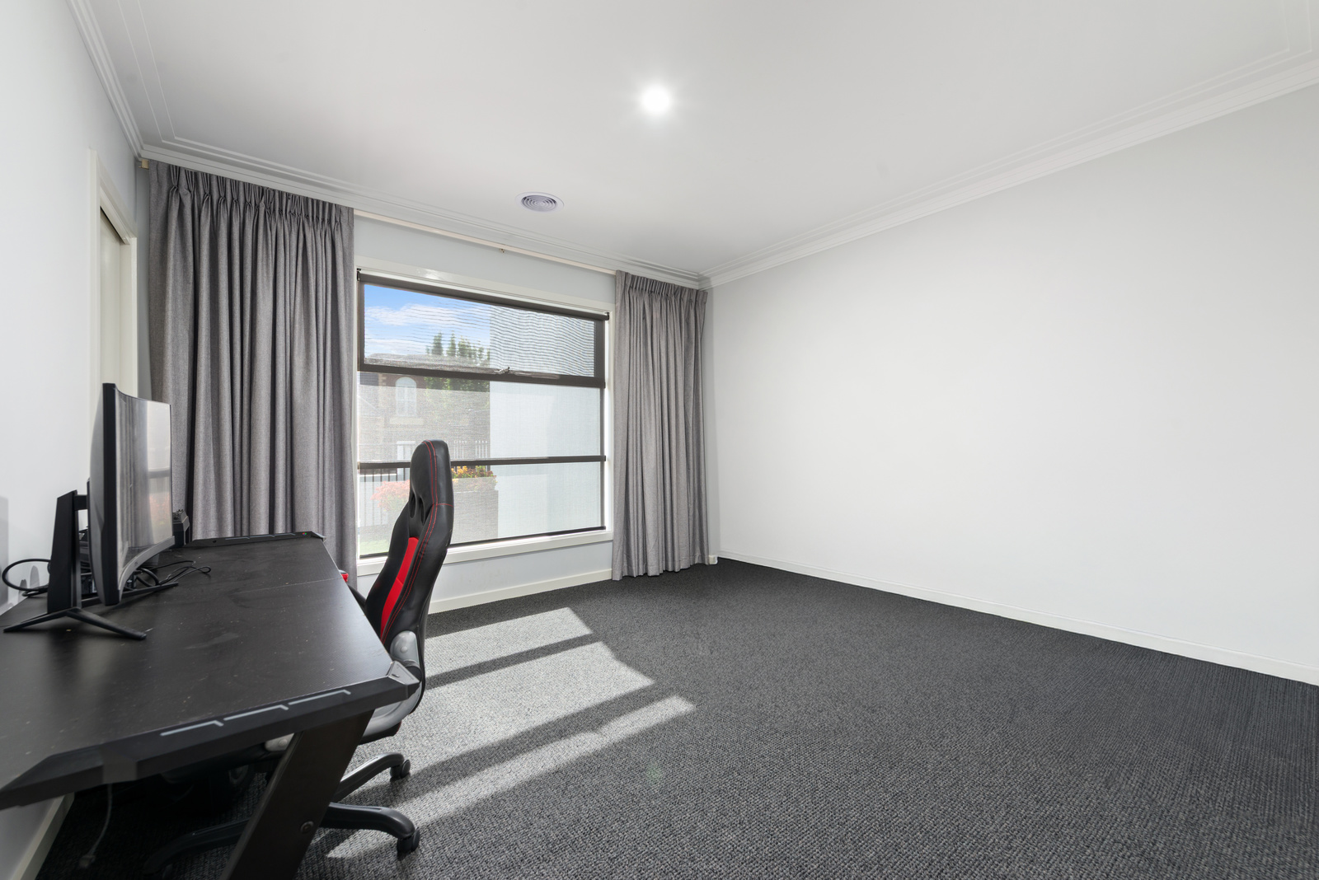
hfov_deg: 104.2
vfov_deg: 81.3
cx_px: 660
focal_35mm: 14
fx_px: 513
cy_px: 440
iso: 160
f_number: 8
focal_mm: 14
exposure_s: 3
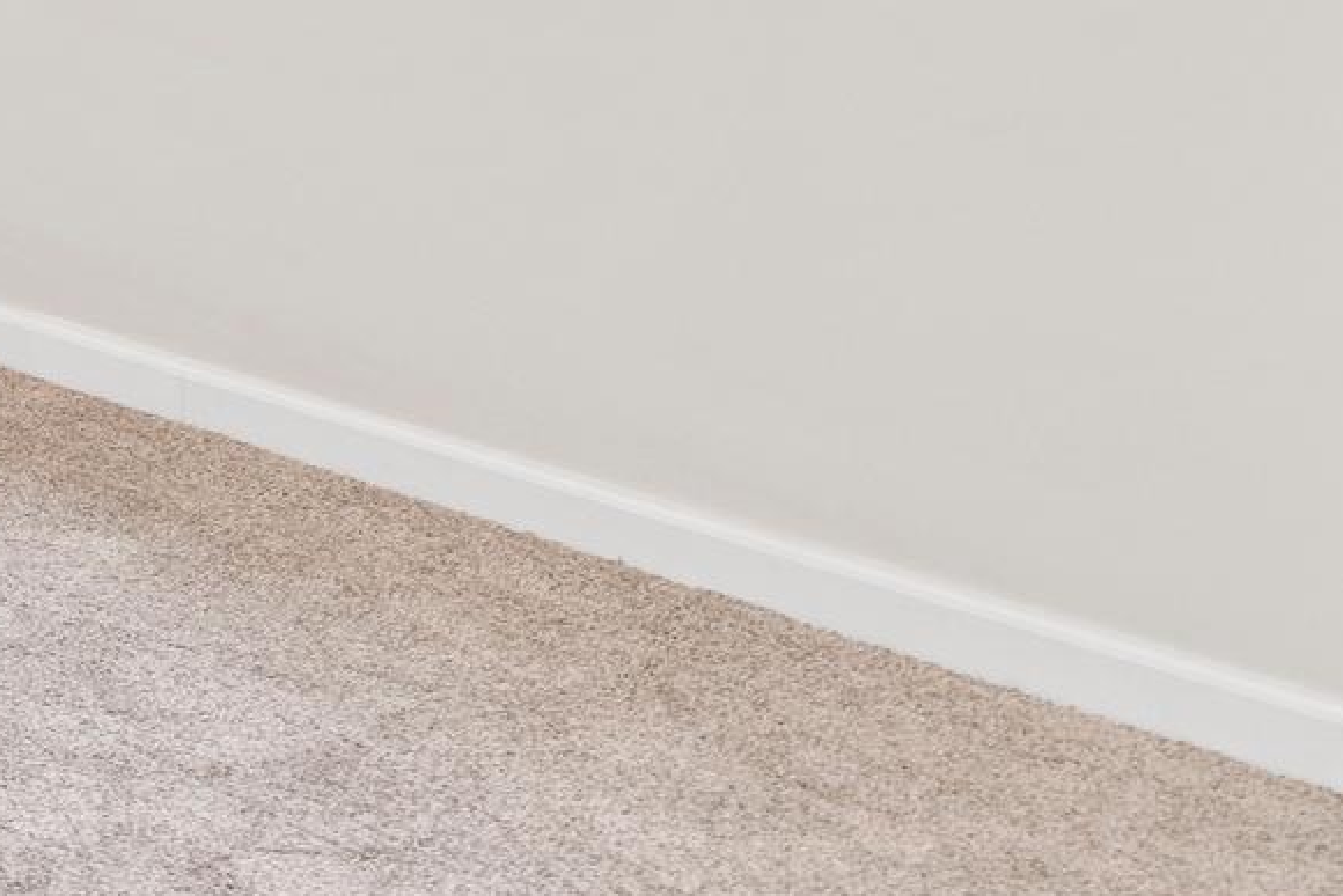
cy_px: -418
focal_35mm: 60
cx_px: -845
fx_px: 2239
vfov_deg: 19.8
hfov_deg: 23.7
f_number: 6.3
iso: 400
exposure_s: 1/30
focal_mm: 17
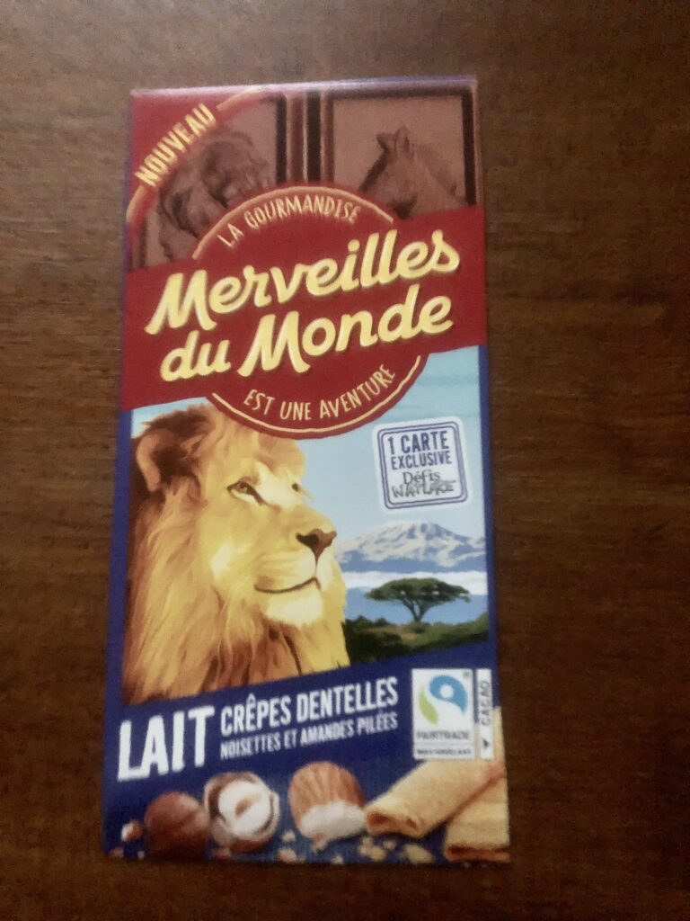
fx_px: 744
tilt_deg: -80.6
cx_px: 345
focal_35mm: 28
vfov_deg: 63.4
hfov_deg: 49.7
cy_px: 460
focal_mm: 3.99
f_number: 1.8
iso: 640
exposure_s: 1/4
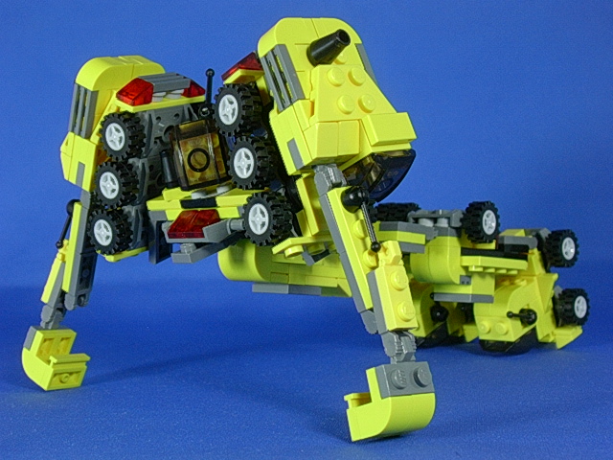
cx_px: 306
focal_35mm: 60
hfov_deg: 32.2
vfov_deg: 24.4
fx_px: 1063
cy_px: 230
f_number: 3.4
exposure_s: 1/14.6
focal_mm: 9
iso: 70
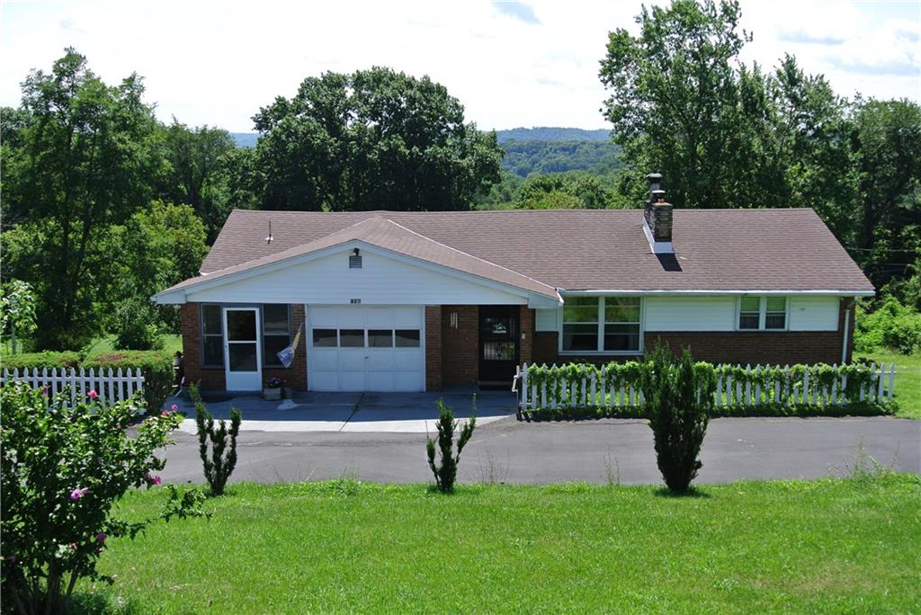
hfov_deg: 49.5
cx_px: 460
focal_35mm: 39
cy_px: 308
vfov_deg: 34.3
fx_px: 998
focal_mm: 14.5
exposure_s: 1/500
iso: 100
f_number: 4.5
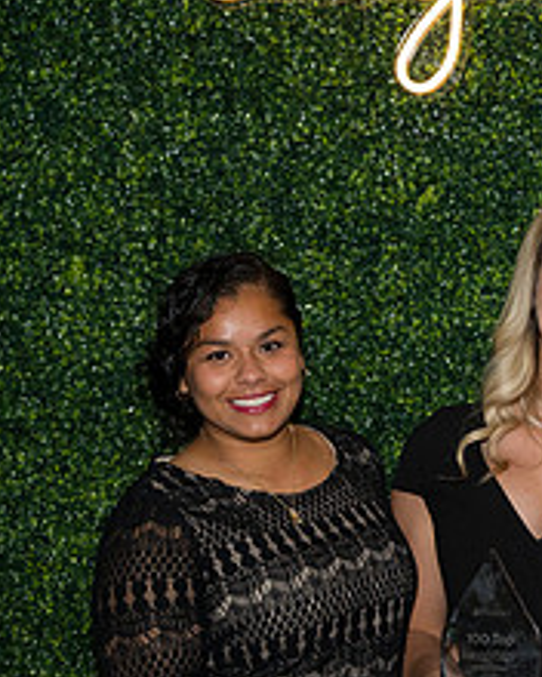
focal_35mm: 109
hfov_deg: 13.6
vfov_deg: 17.6
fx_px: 2186
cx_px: 693
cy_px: 445
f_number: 5
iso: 640
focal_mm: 44
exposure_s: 1/160
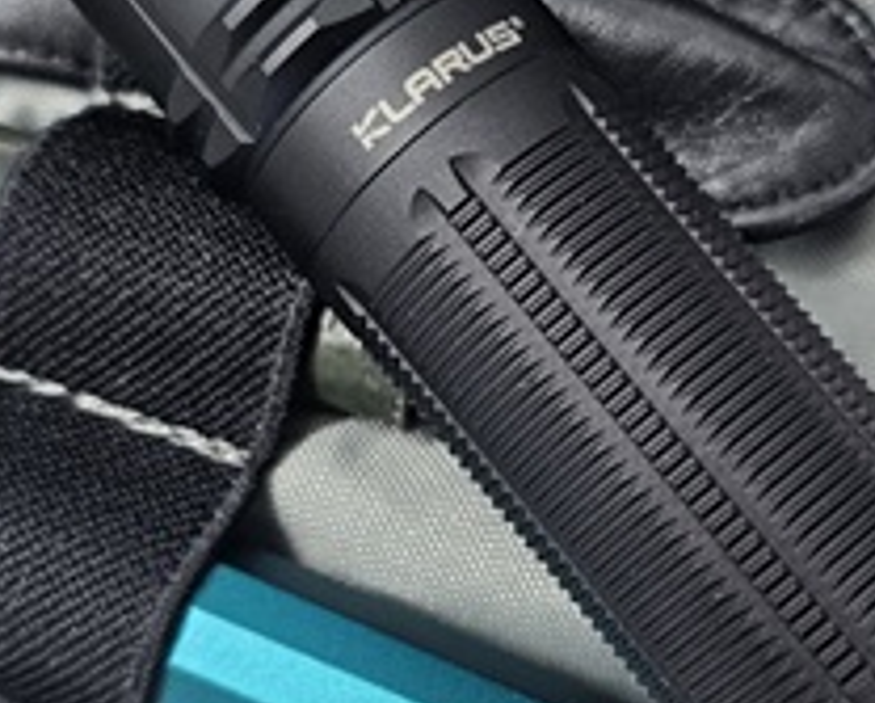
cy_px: 391
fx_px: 1789
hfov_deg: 27.4
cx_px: 547
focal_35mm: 69
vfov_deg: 22.2
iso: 160
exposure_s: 1/100
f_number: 1.7
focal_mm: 6.3
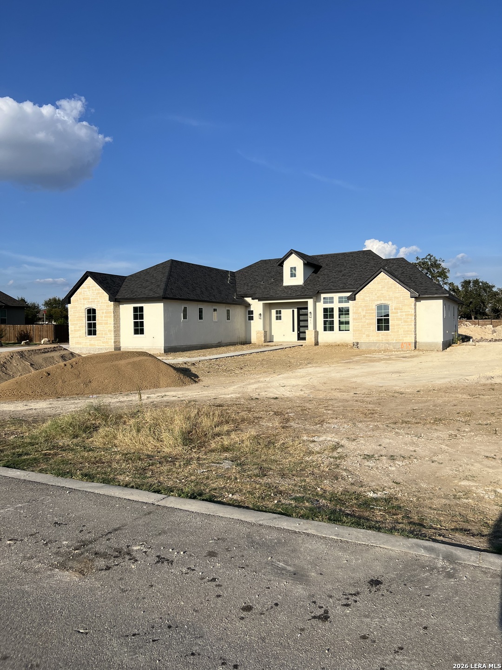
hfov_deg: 53.1
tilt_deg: +0.1
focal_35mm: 26
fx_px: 503
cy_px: 335
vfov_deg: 67.3
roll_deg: +1.3
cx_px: 251
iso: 50
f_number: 1.5
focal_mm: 5.7
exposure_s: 1/5587
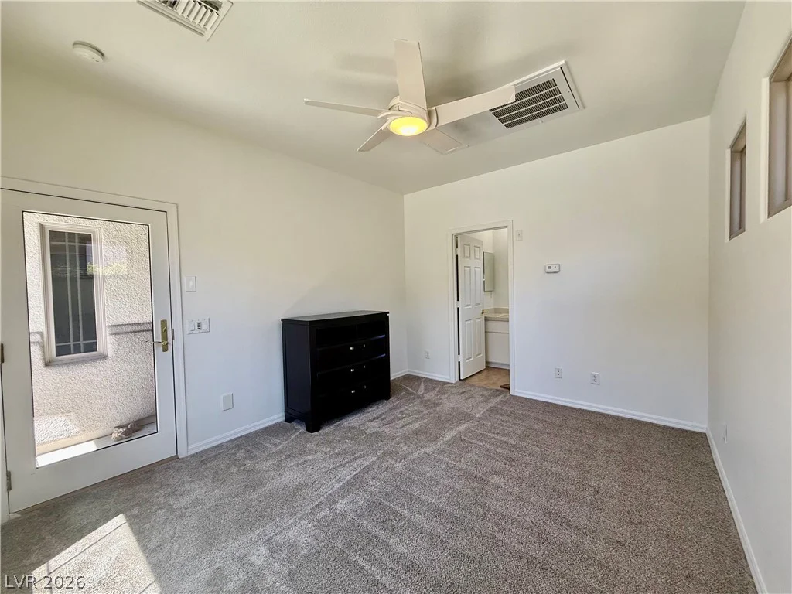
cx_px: 396
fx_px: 320
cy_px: 297
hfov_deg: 102.1
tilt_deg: -1.0
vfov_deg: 85.7
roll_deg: +1.1
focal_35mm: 14
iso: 125
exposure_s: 1/120
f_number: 2.2
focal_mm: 2.22
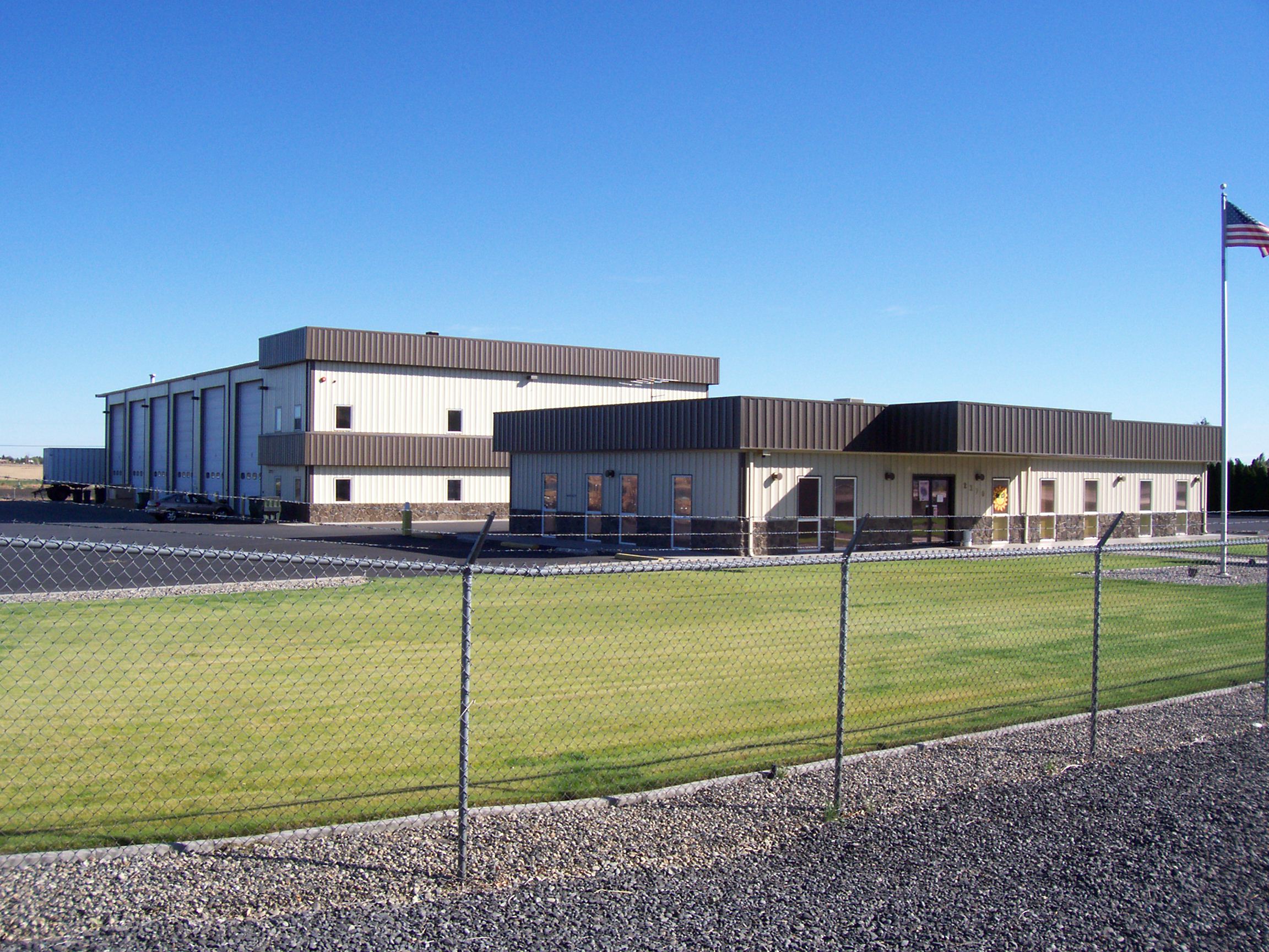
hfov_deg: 54.0
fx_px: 1246
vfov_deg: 41.8
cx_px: 634
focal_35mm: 34
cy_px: 476
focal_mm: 5.6
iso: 80
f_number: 5.1
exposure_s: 1/446
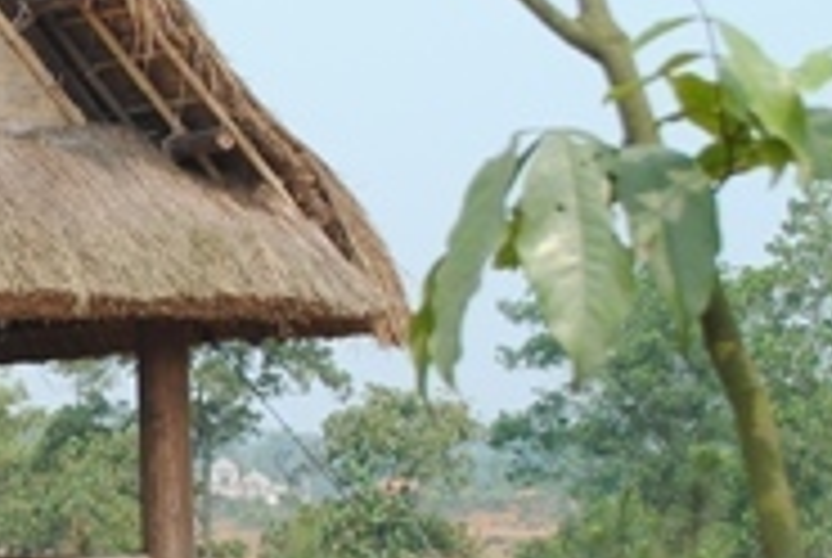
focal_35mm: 145
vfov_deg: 9.5
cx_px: -360
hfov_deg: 13.4
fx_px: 3356
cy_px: 270
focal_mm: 28
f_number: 5.6
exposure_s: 1/200
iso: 100
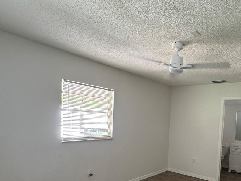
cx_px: 180
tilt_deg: -3.3
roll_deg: -3.4
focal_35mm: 25
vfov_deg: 52.8
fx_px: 174
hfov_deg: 65.3
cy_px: 132
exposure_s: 1/60
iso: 320
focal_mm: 2.22
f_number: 2.2
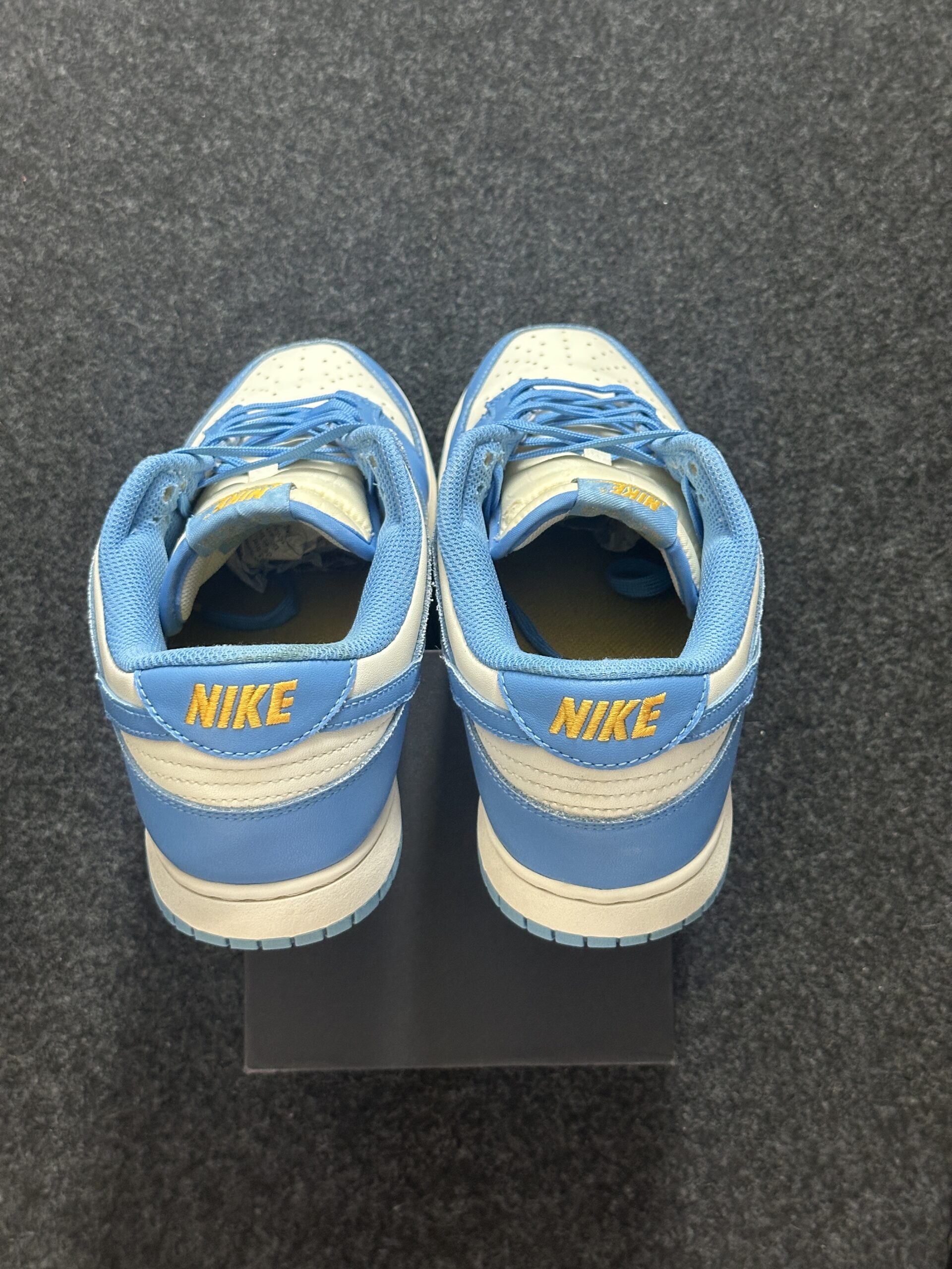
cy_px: 634
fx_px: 1760
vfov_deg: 39.7
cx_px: 476
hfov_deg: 30.3
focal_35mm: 48
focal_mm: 6.86
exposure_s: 1/33
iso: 320
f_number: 1.78
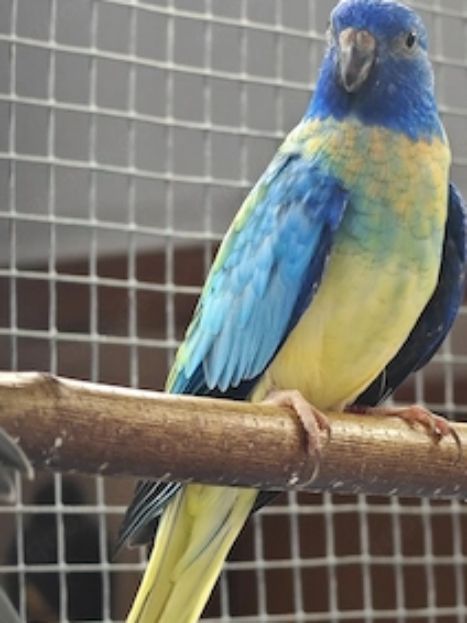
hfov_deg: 13.9
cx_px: 304
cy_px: 363
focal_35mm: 106
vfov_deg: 18.5
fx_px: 1908
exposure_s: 1/80
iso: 1600
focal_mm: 10
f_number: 2
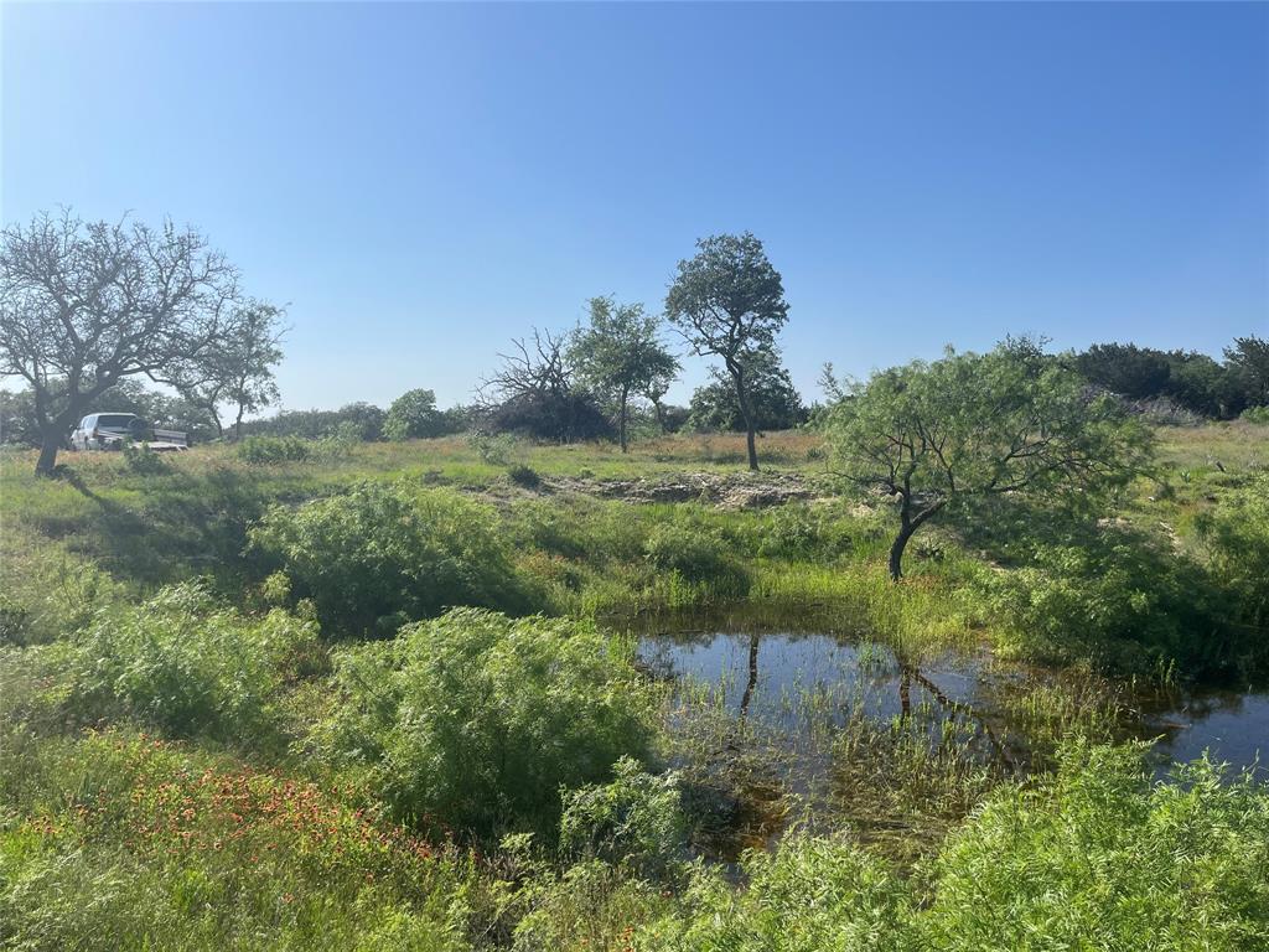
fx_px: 953
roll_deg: +1.2
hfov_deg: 67.3
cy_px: 476
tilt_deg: +0.1
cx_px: 634
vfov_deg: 53.1
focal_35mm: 26
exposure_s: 1/4310
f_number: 1.6
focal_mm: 5.1
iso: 50
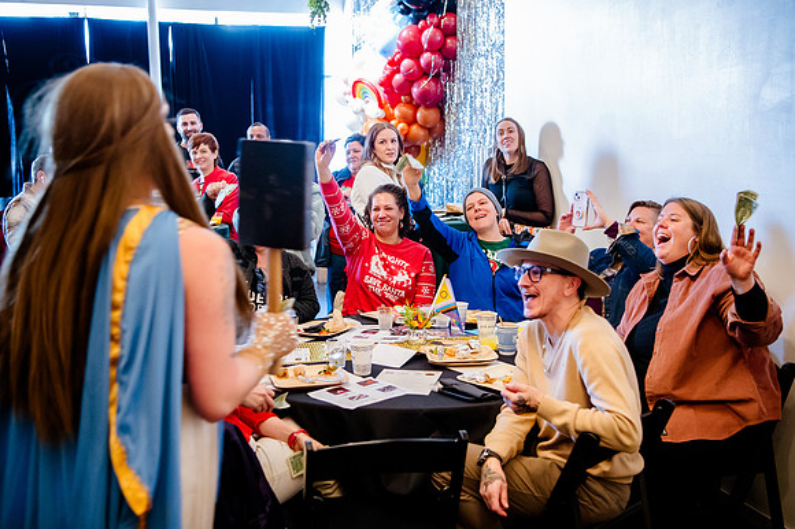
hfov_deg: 49.5
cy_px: 263
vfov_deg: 34.1
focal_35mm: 39
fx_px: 863
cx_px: 378
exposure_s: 1/80
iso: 5000
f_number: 2.8
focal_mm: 36
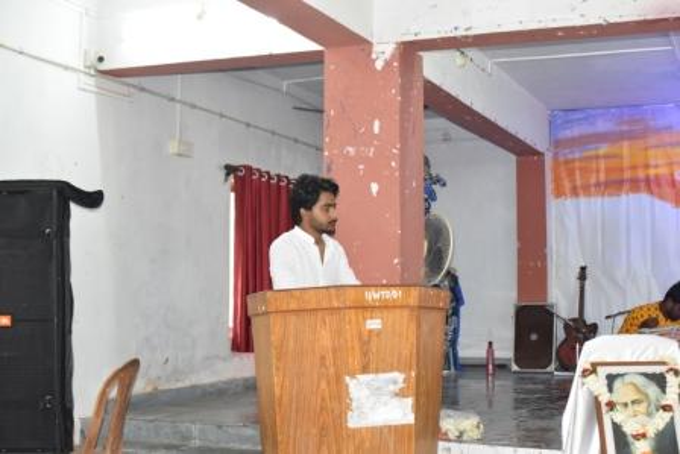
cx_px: 340
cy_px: 227
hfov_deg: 37.8
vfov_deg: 25.8
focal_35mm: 52
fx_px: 992
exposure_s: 1/80
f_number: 4.5
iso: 800
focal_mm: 35
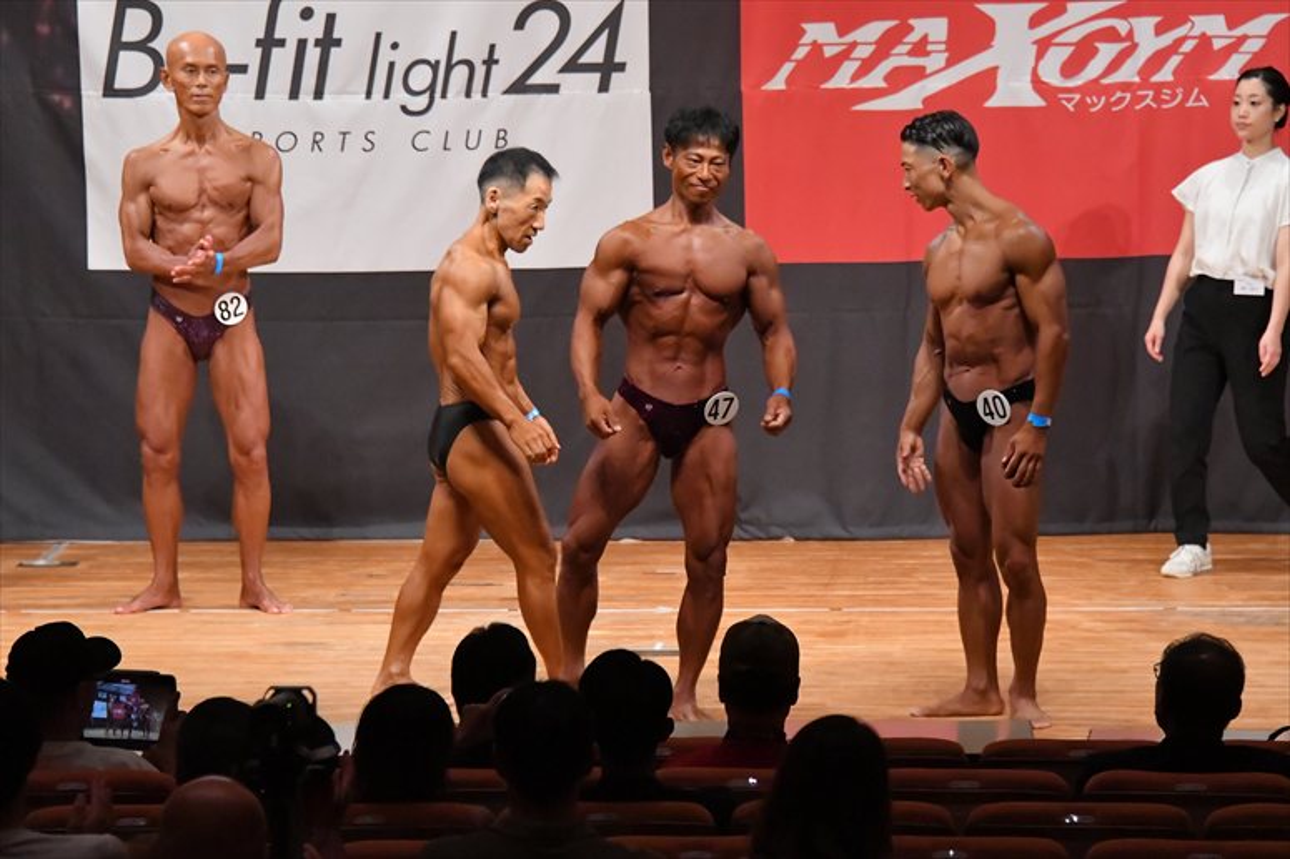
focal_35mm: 202
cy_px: 430
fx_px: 7235
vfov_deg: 6.8
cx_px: 645
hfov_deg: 10.2
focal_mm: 135
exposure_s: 1/400
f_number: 5.6
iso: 9000
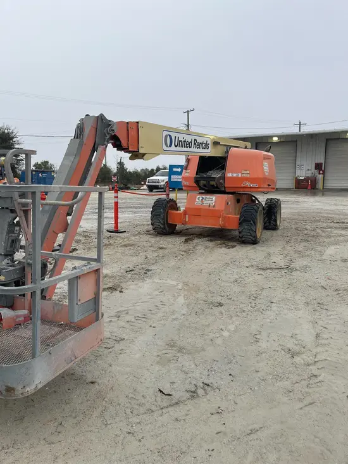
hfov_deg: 53.1
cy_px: 232
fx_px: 348
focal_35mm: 26
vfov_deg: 67.3
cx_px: 174
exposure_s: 1/680
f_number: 1.6
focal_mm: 5.1
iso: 50
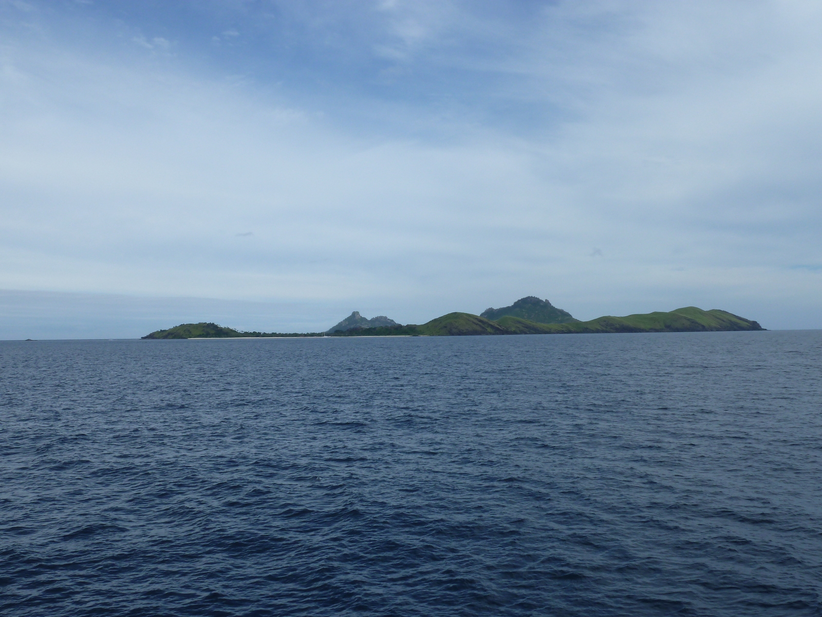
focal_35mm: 35
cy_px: 308
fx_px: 831
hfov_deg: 52.6
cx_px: 411
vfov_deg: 40.7
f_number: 5.6
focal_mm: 5.7
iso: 80
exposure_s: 1/500
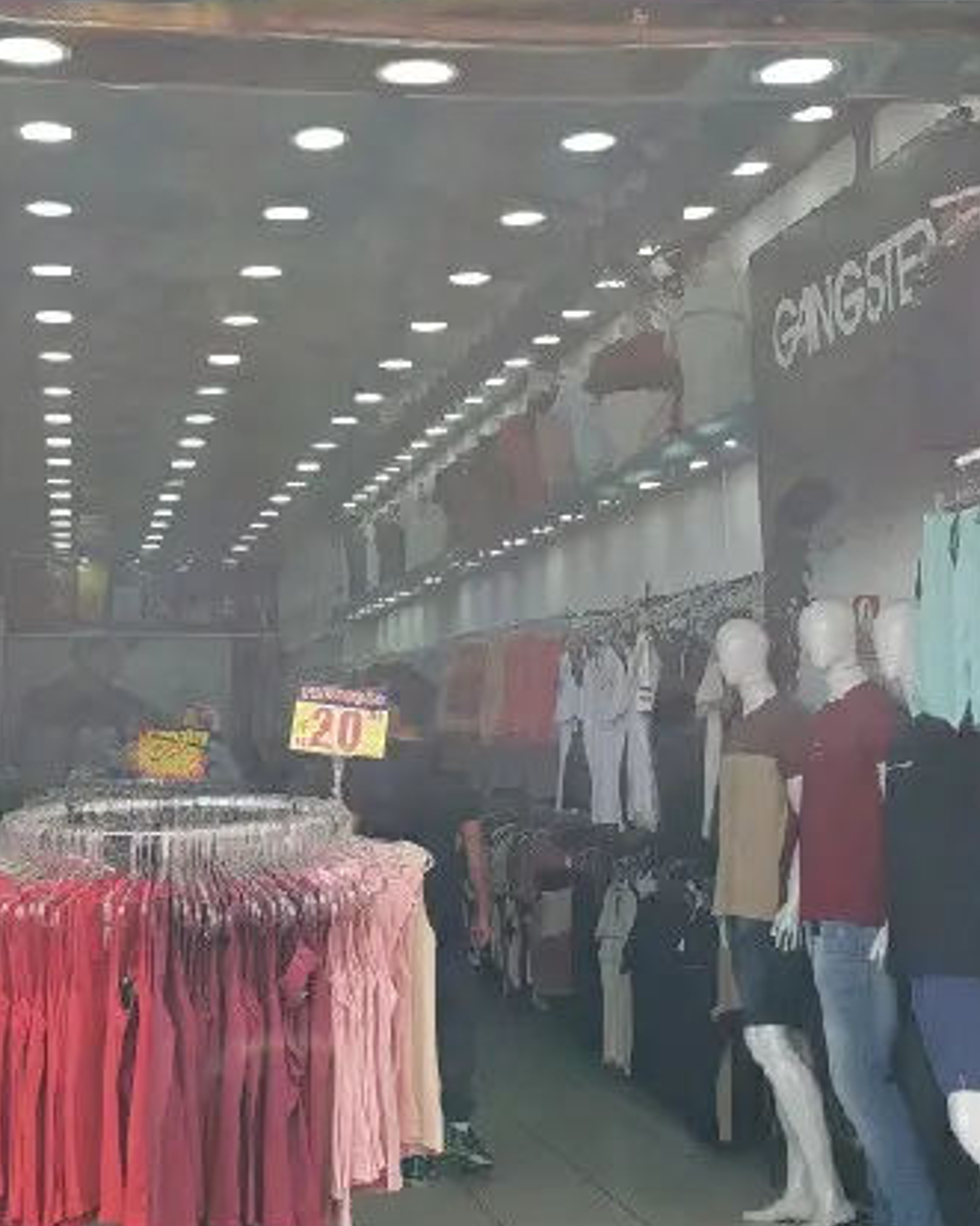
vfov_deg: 37.8
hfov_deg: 30.4
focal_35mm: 49
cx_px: 269
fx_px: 1777
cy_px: 453
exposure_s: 1/333
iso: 50
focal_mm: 4.3
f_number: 2.4
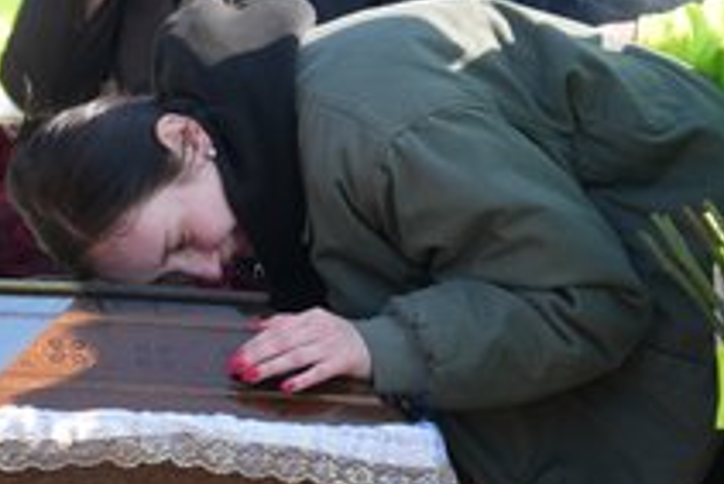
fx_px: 8513
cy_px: 221
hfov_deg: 4.9
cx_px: 209
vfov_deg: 3.3
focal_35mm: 423
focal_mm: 223
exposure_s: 1/250
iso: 160
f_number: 5.6
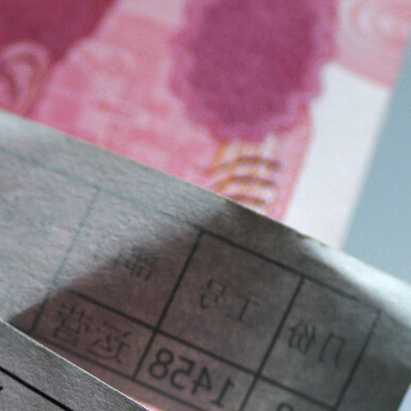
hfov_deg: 4.4
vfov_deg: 4.5
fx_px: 5266
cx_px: -200
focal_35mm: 392
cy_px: 312
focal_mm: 100
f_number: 2.8
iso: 400
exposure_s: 1/160
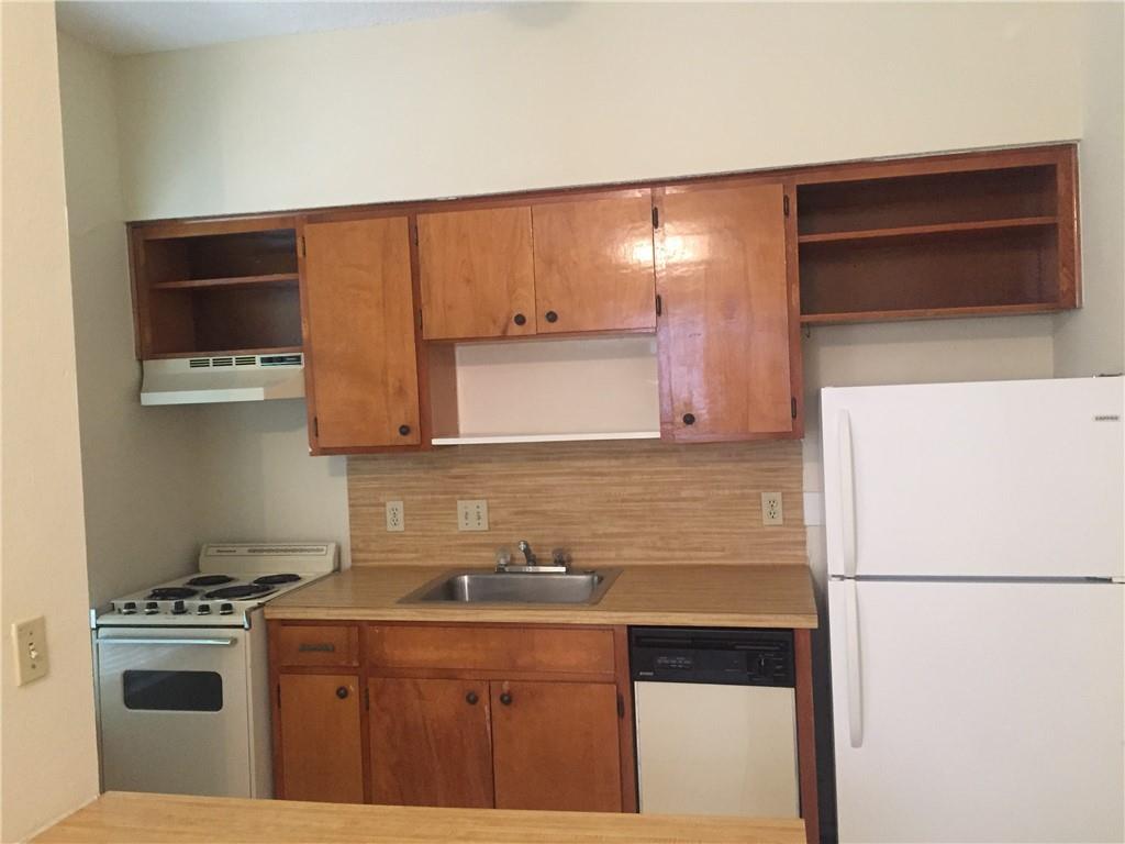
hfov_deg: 61.7
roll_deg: +1.0
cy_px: 422
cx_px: 562
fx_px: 942
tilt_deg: -1.5
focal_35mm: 29
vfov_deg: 48.2
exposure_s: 1/30
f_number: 2.2
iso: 250
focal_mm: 4.15
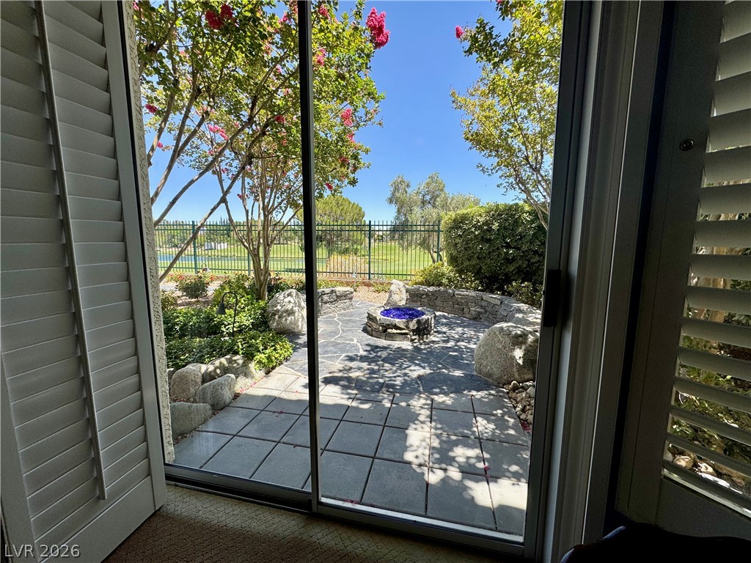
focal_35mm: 14
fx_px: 304
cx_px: 376
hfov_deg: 102.1
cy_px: 282
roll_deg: -1.5
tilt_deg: -8.8
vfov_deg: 85.7
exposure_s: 1/505
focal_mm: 2.22
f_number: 2.2
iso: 40
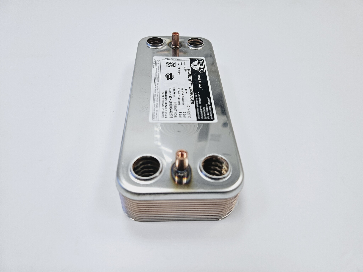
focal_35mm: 23
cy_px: 136
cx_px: 182
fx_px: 241
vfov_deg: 58.9
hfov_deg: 73.9
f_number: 1.8
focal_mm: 5.4
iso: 125
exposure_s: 1/190
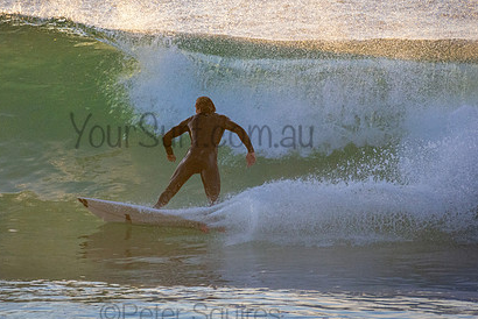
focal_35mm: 1061
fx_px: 14097
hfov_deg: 1.9
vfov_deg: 1.3
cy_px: 120
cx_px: 190
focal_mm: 500
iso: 1000
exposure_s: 1/2000
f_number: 5.6
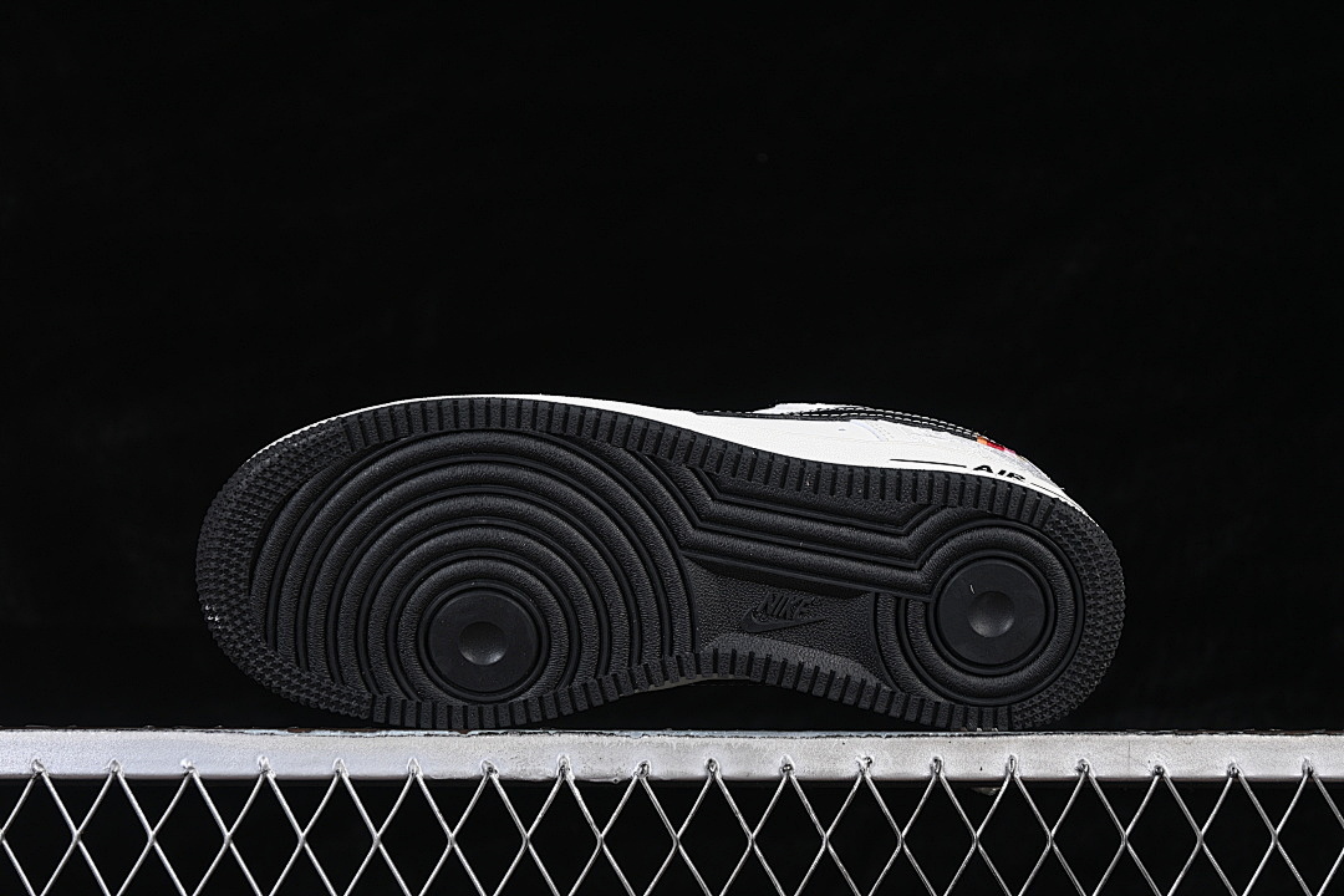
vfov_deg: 18.2
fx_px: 2800
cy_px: 448
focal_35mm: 75
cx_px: 672
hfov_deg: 27.0
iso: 160
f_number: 6.3
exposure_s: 1/60
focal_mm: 50
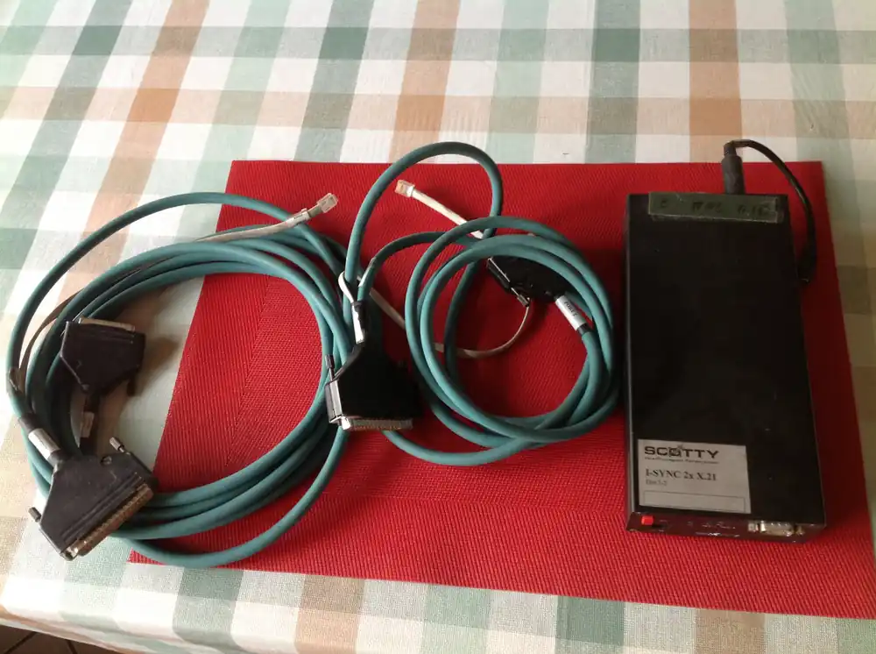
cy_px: 327
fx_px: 884
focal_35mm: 35
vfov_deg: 40.6
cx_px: 438
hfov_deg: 52.7
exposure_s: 1/15
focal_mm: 4.28
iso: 64
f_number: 2.4
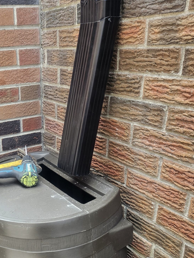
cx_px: 27
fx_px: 299
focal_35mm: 40
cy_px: 172
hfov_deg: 34.3
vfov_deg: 46.1
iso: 80
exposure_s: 1/120
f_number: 1.8
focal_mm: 5.4
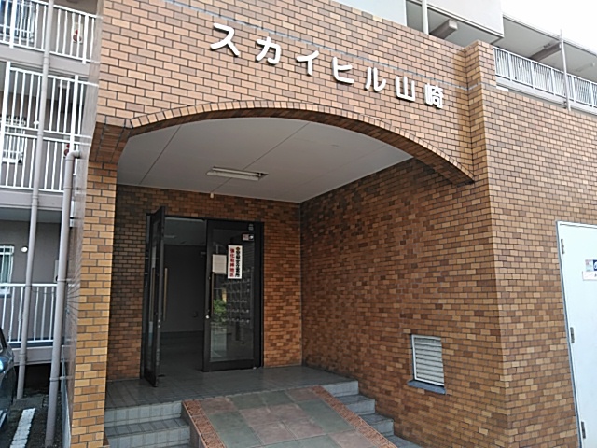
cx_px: 298
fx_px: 466
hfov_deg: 65.3
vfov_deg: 51.4
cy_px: 224
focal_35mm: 27
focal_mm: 3.46
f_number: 2.2
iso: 60
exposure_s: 1/254
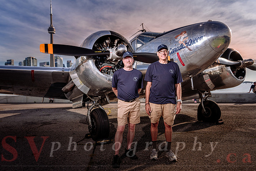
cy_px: 90
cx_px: 119
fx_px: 184
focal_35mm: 26
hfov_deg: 69.5
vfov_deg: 49.7
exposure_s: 1/250
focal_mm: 24
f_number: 5
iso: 64
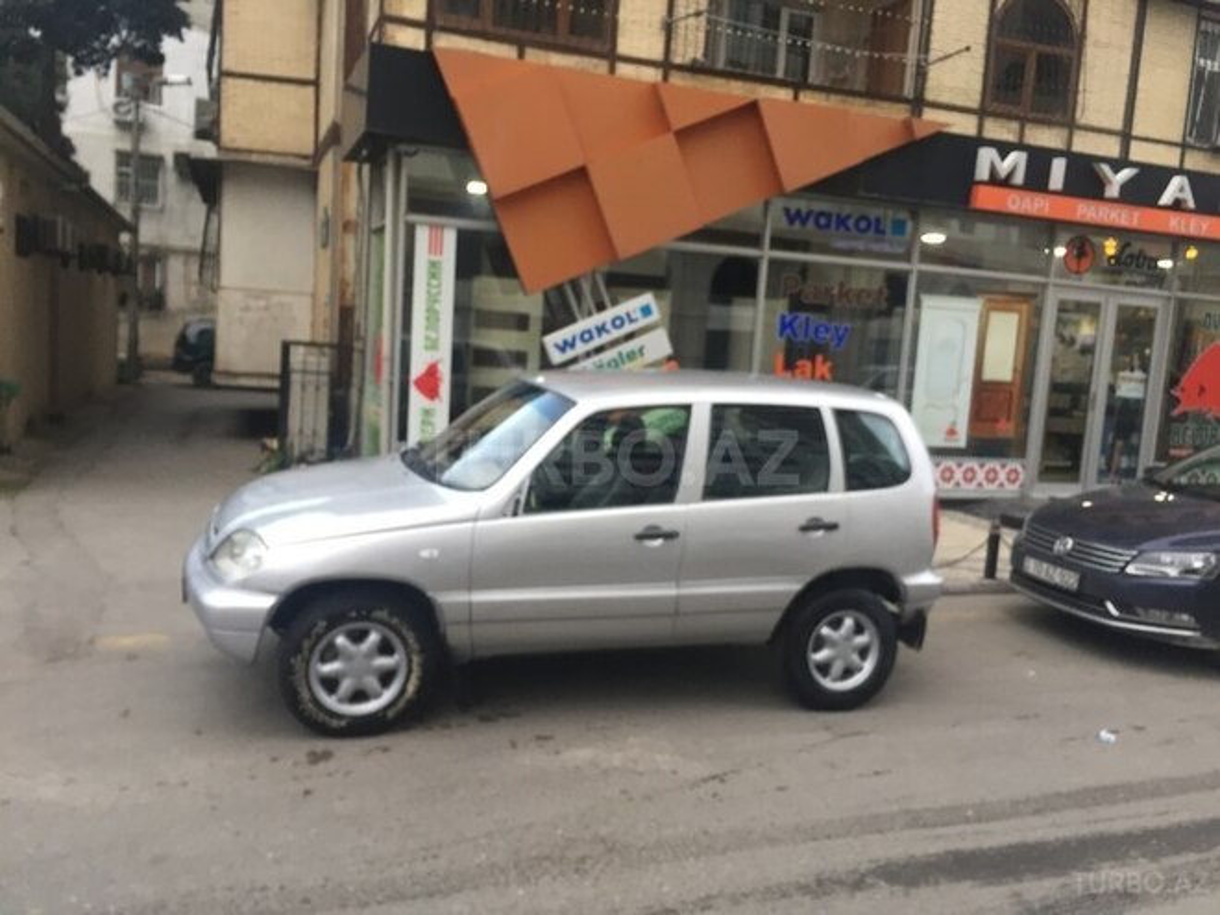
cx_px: 610
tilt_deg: -6.6
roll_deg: -2.6
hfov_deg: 61.7
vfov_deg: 48.2
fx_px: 1022
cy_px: 458
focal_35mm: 29
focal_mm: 4.15
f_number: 2.2
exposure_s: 1/33
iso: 80
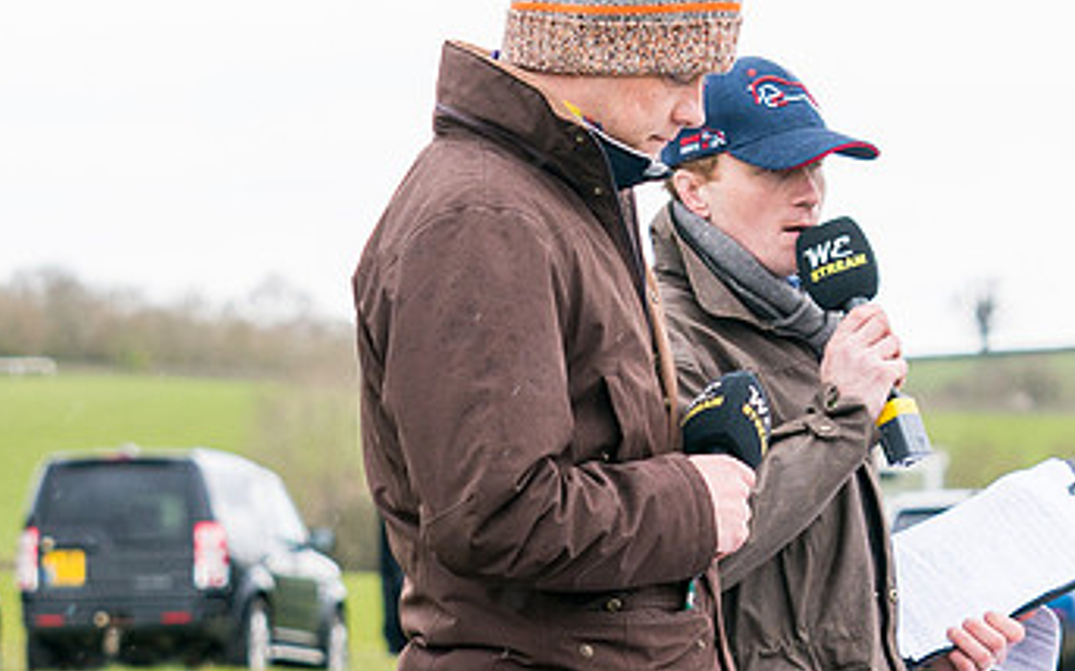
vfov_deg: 6.2
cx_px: 591
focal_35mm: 211
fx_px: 6179
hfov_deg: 9.9
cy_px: 480
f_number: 4
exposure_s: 1/640
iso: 400
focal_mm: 70
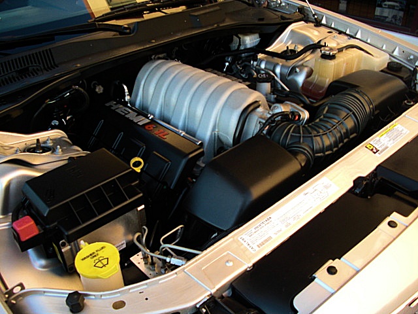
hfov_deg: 51.4
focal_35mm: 36
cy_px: 157
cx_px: 209
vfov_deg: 39.7
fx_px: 435
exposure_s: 1/125
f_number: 2.8
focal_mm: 6.3
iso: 100
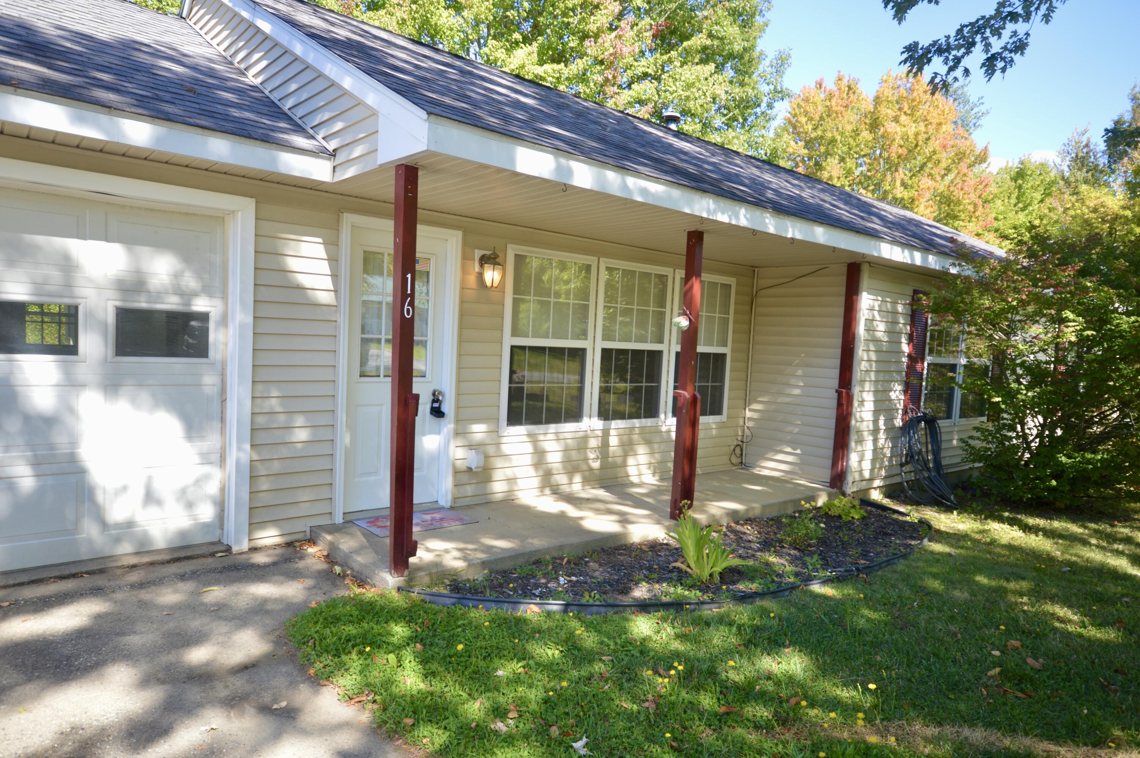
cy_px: 379
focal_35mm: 21
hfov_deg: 81.3
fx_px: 664
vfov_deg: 59.4
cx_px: 570
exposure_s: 1/125
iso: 200
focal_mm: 14
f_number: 5.6
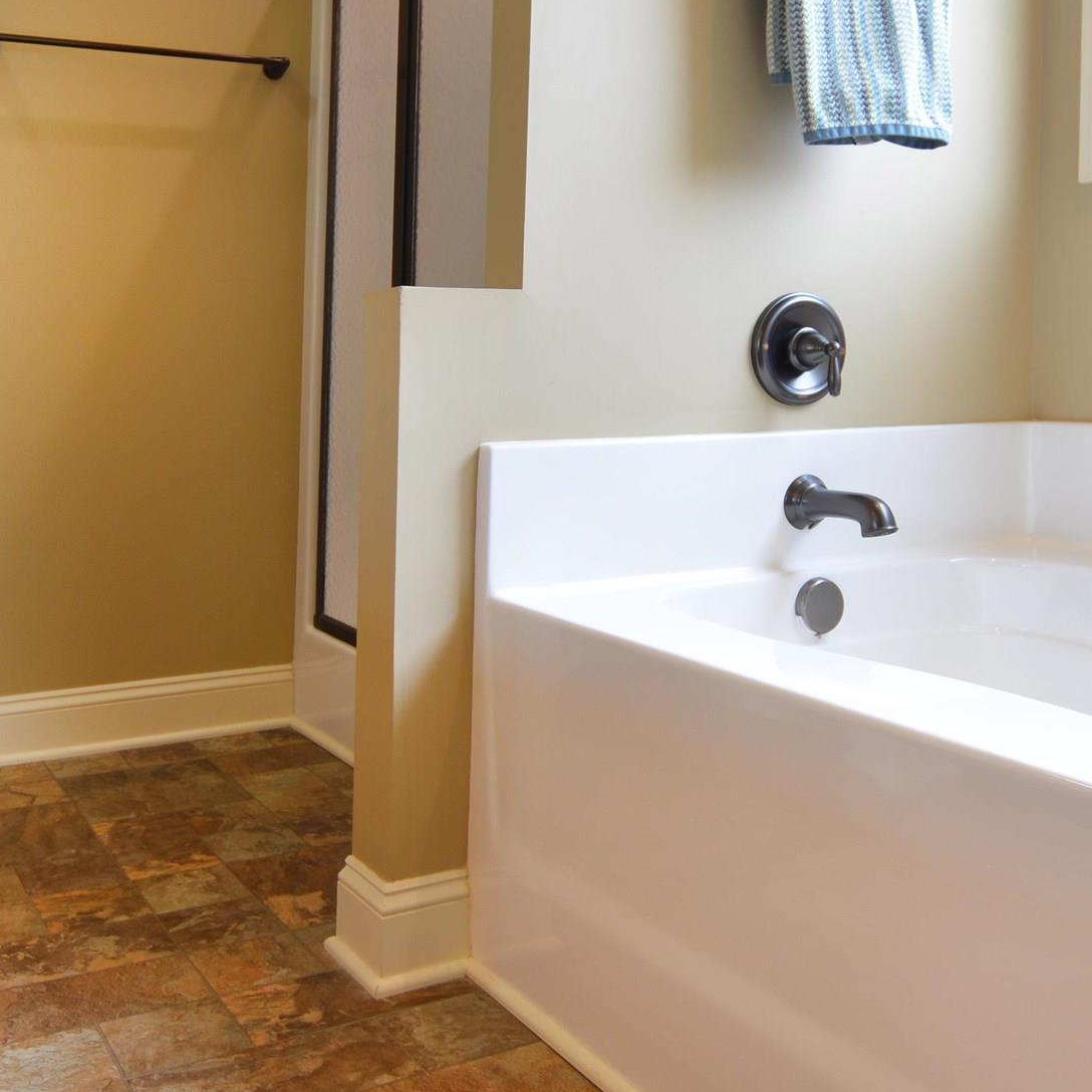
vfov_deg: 45.3
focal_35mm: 36
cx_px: 506
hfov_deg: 46.0
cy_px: 356
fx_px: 1285
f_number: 3.5
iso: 100
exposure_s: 1/25
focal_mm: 10
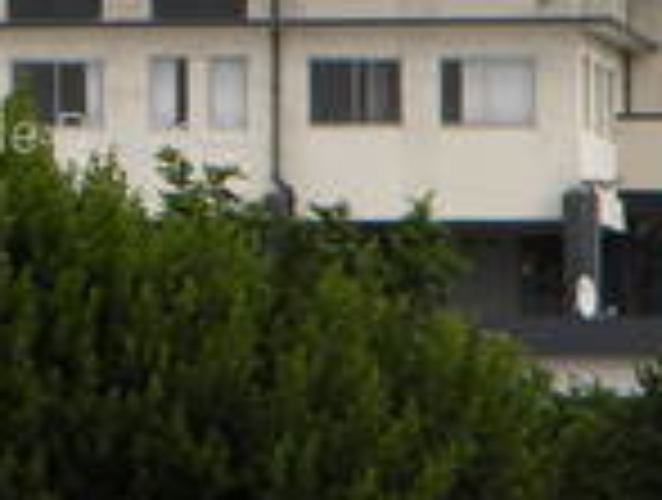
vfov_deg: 3.0
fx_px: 9624
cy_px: -92
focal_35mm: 502
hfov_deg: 3.9
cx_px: -297
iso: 80
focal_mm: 26.8
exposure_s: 1/256
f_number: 5
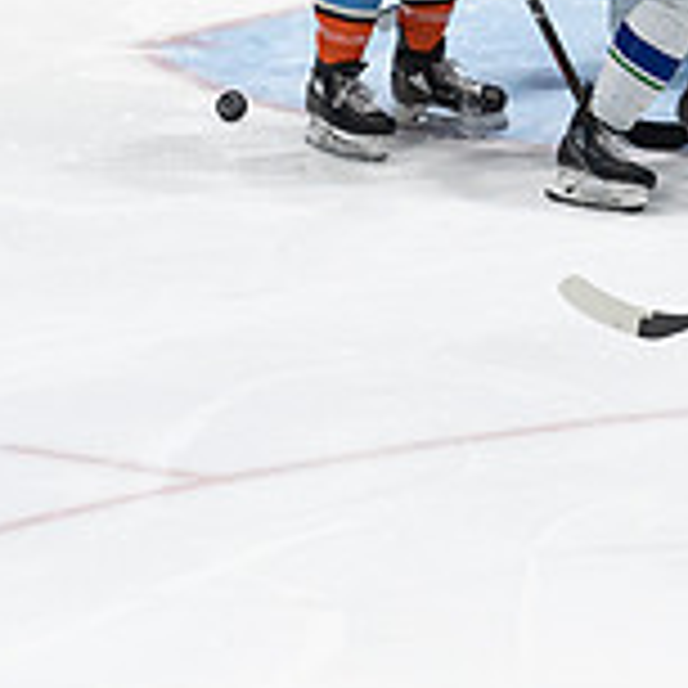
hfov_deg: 2.0
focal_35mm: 867
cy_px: -382
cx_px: 492
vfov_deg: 2.0
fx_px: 19496
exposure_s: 1/800
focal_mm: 200
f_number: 4
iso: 1250
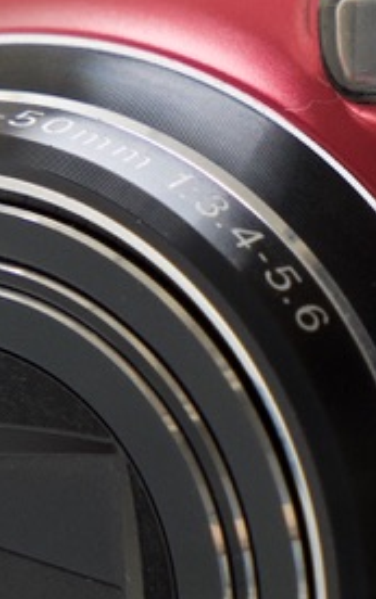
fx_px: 6888
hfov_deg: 3.1
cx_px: 693
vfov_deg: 5.0
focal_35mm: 421
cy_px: 356
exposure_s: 1/200
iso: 1000
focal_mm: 70
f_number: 7.1
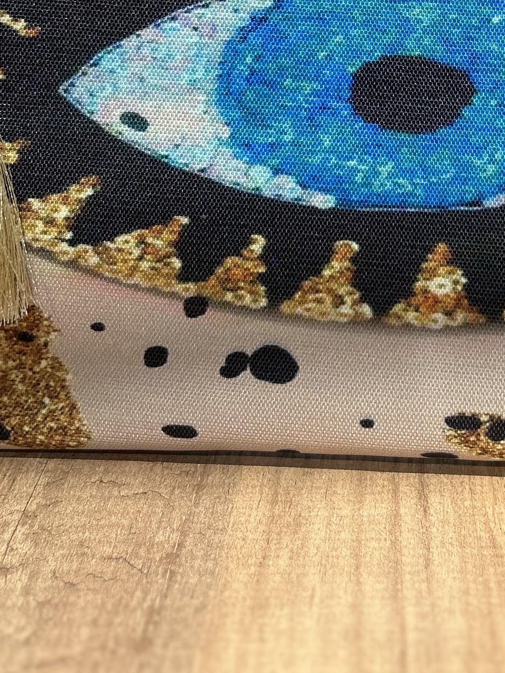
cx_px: 436
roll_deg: -0.8
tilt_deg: -13.4
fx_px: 1187
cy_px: 23
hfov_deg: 23.5
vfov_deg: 29.8
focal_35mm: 61
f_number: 1.5
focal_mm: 5.7
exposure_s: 1/100
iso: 32
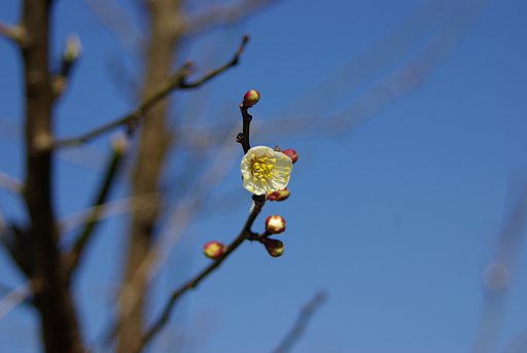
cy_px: 176
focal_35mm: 120
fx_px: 1759
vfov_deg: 11.5
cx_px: 264
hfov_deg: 17.0
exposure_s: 1/500
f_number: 5.6
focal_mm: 80
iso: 100
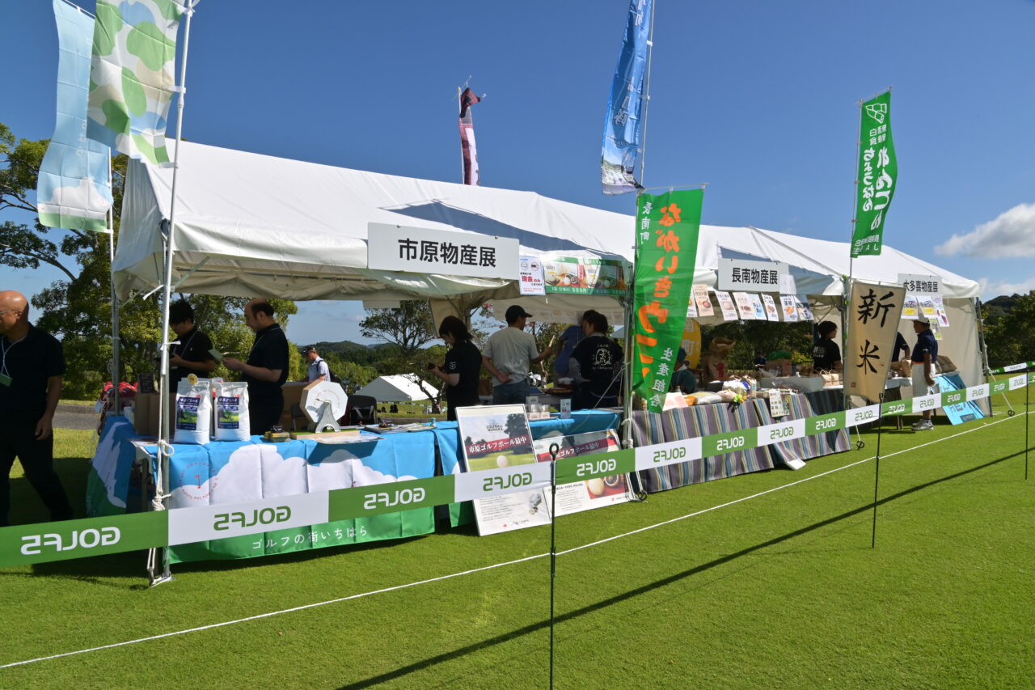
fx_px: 690
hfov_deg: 73.8
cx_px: 518
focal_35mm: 24
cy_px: 345
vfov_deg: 53.1
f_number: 16
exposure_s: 1/200
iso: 200
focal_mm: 24
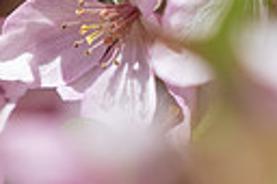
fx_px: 5041
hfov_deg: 3.1
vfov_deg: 2.1
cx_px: 19
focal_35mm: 656
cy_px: -254
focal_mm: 85
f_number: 2.8
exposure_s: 1/2000
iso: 80
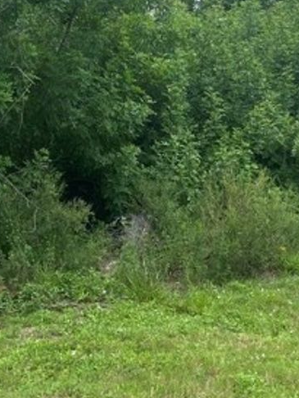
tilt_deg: +0.1
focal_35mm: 73
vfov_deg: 26.6
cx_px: 174
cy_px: 145
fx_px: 840
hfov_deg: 20.2
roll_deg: +0.7
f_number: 1.8
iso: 32
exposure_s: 1/1103
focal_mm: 4.25
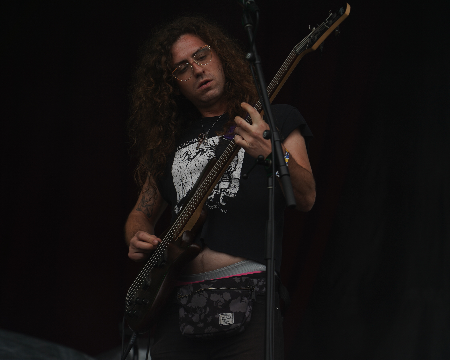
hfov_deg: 16.2
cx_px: 250
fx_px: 1585
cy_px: 179
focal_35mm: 119
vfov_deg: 13.0
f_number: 5.6
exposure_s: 1/250
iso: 100
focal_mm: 105
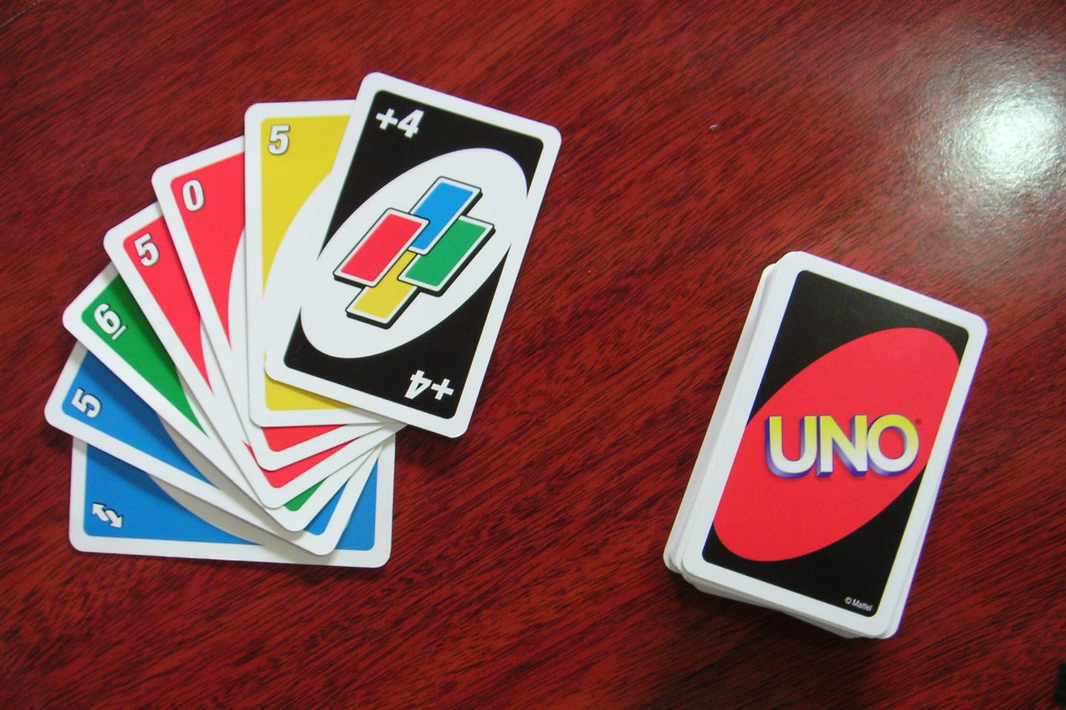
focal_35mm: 40
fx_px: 1184
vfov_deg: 33.4
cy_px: 390
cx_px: 531
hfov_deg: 48.5
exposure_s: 1/10
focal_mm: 6
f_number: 2.8
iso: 100
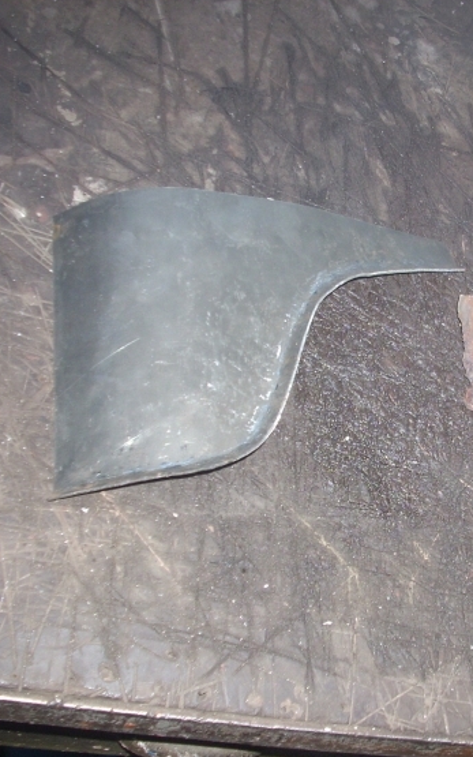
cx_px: 409
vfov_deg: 38.2
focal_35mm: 53
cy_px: 380
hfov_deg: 23.9
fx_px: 1093
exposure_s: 1/60
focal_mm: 6.2
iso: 100
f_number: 2.8
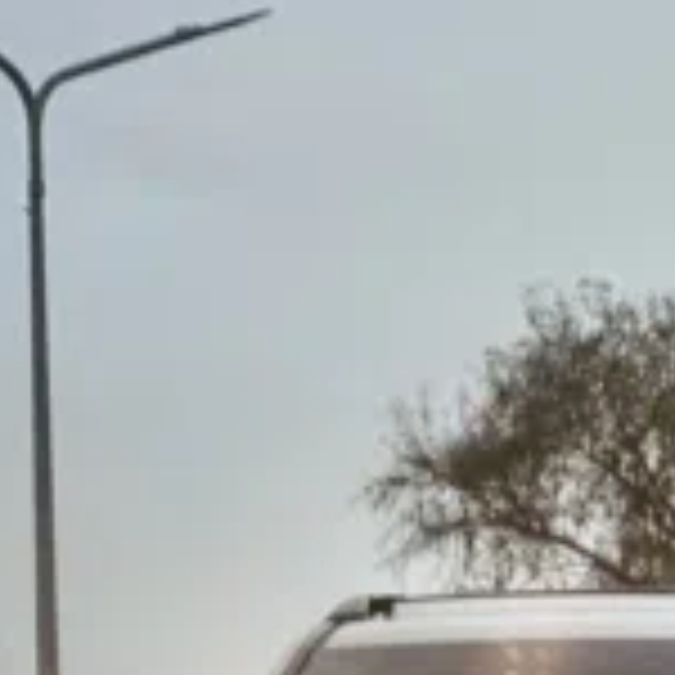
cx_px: 896
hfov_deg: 6.0
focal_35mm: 290
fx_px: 6398
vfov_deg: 6.0
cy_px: 936
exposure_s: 1/121
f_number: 2.8
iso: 125
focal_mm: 9
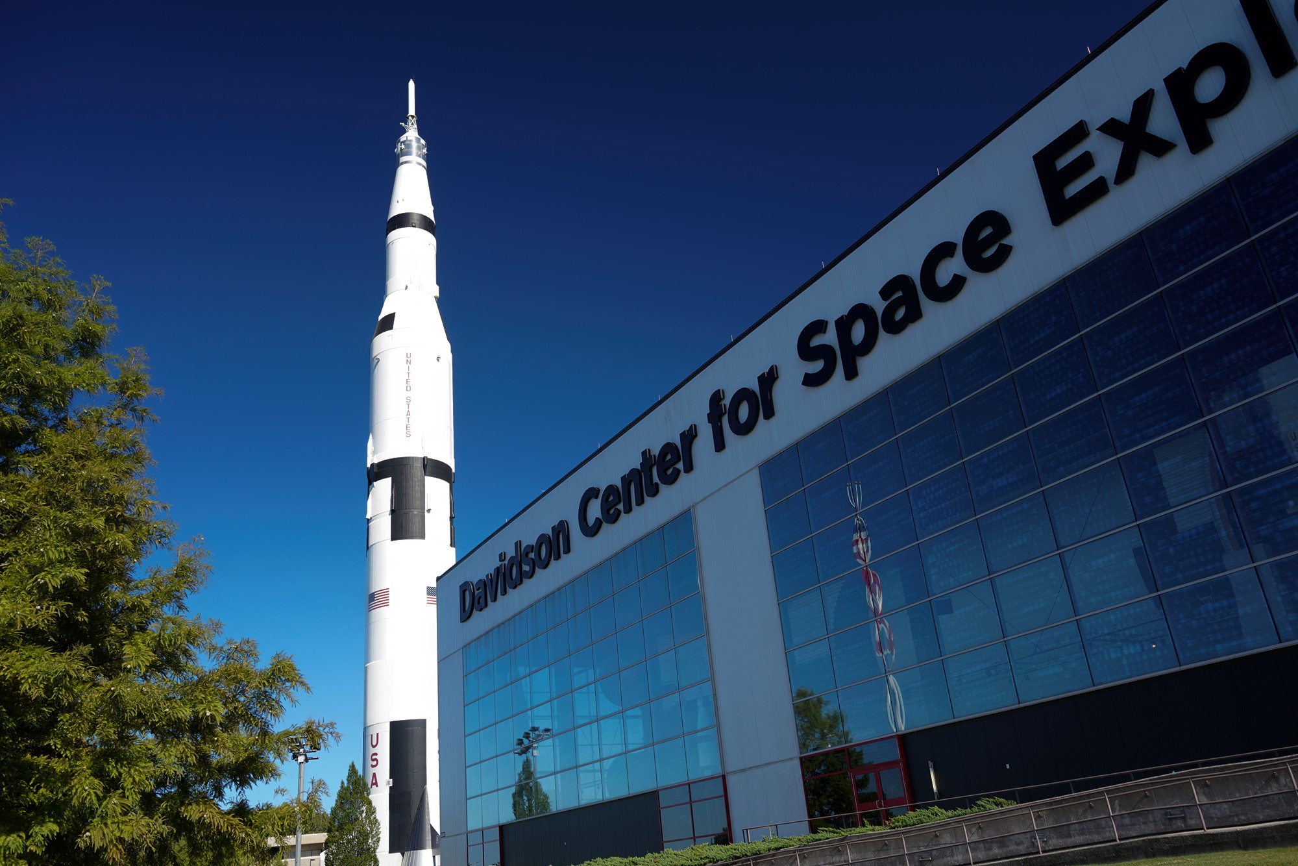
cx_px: 649
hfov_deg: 65.5
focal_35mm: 28
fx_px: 1010
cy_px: 433
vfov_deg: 46.4
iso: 100
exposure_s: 1/100
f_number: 5.6
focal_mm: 28
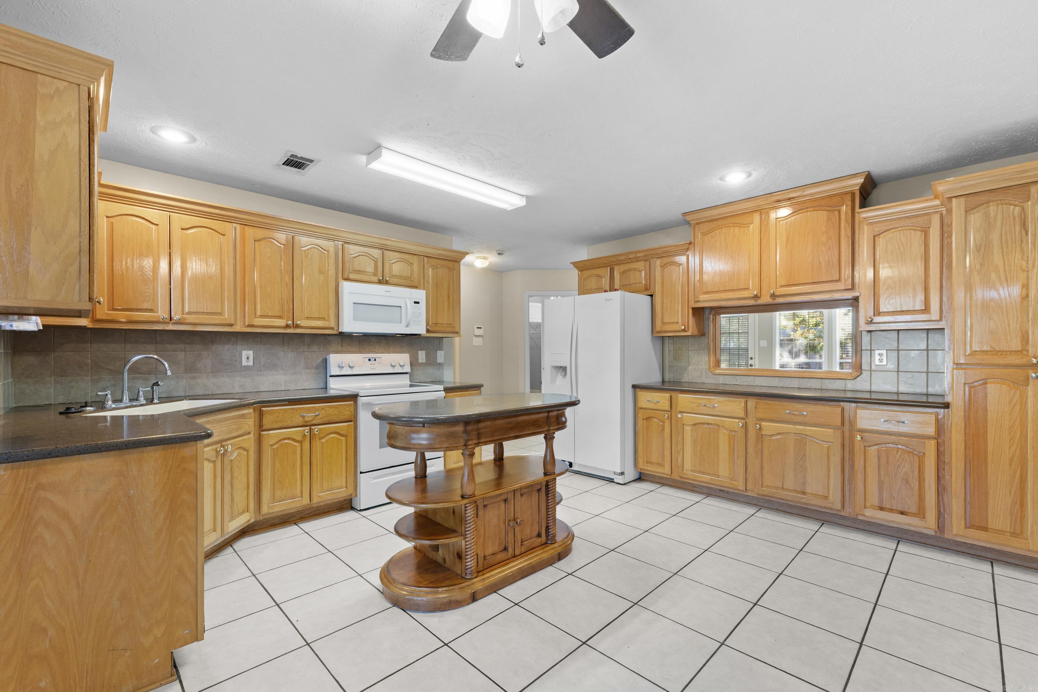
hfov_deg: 100.4
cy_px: 346
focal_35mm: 15
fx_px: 432
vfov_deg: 77.3
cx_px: 519
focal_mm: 10
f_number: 9
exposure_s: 1.3
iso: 200
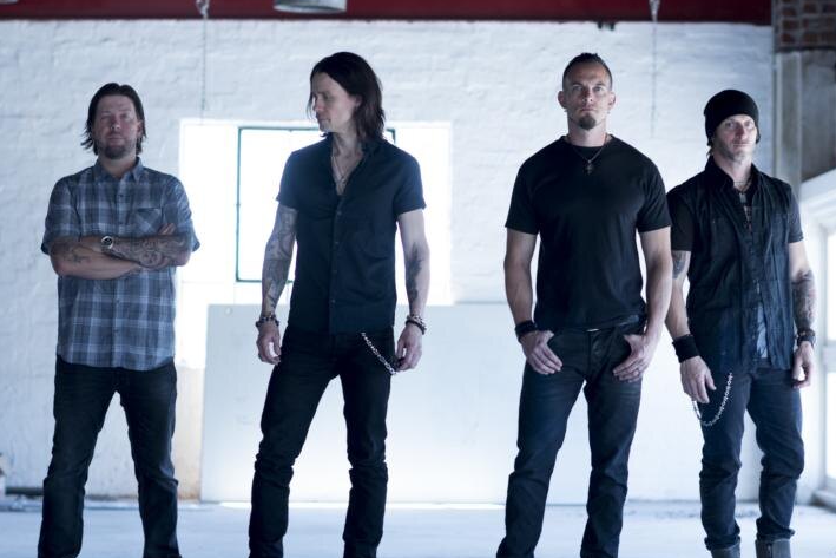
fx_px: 3205
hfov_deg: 14.9
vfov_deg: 9.9
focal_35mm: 138
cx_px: 488
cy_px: 298
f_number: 2.5
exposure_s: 1/125
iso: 200
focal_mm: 85
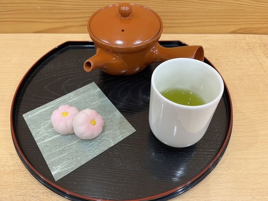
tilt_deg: -51.1
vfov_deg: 53.1
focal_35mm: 26
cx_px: 134
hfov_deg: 67.3
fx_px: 201
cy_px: 100
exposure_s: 1/50
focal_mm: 5.1
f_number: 1.6
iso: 125
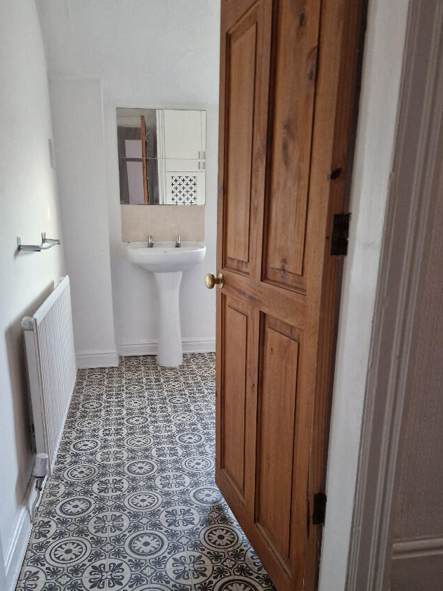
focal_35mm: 28
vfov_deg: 63.1
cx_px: 183
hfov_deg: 49.5
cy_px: 340
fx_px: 478
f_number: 1.8
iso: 400
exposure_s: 1/100
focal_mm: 5.4
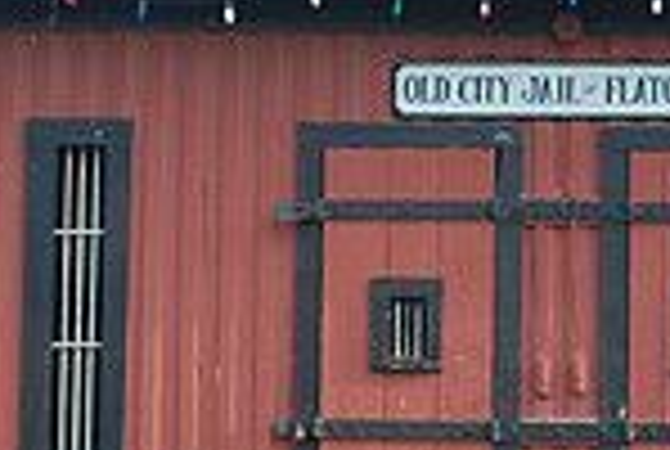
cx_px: 558
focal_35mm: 163
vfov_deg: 8.5
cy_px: 166
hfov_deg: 12.5
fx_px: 3040
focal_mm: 28
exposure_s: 1/125
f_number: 5.6
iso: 125
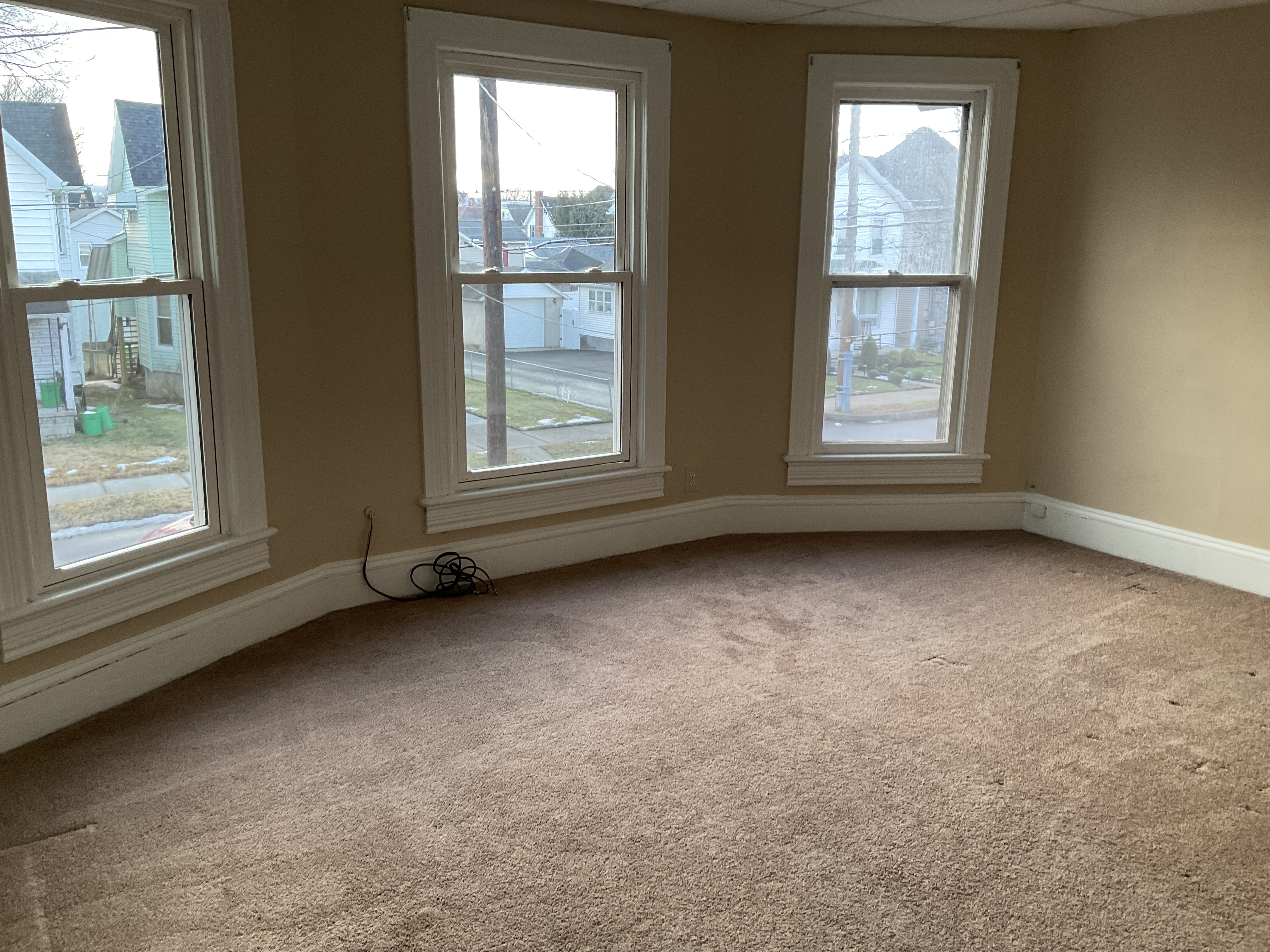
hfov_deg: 61.7
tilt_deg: -12.4
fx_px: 1064
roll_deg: -0.8
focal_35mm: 29
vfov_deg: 48.2
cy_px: 476
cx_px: 635
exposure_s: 1/60
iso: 50
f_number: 1.8
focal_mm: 3
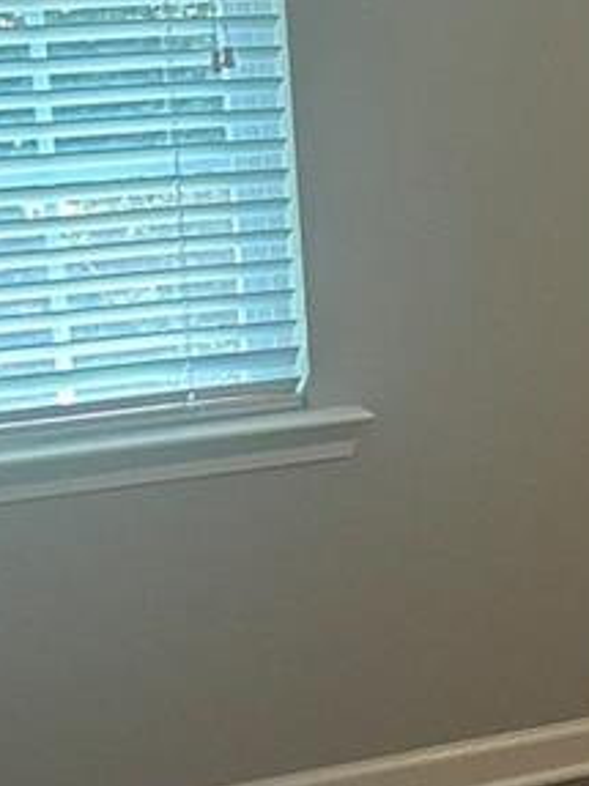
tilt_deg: -11.1
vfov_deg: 14.2
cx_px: 1370
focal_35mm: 139
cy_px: 282
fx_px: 3156
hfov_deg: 9.6
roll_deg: -0.1
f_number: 1.5
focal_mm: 5.7
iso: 100
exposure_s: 1/60
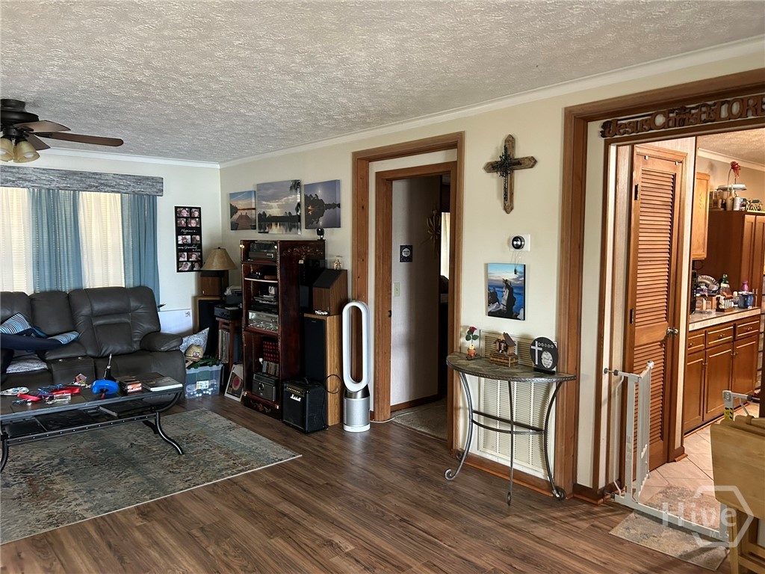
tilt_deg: -4.9
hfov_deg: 67.3
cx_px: 382
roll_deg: +0.6
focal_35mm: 26
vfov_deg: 53.1
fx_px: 575
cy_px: 287
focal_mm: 5.7
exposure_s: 1/40
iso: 400
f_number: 1.5
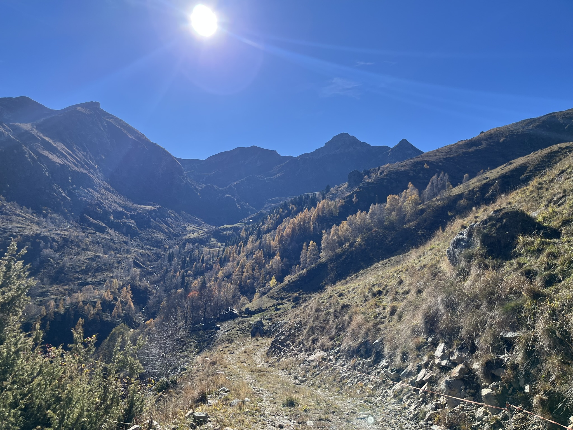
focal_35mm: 26
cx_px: 286
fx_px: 430
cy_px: 215
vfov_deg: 53.1
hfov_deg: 67.3
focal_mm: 5.1
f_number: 1.6
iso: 50
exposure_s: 1/3623
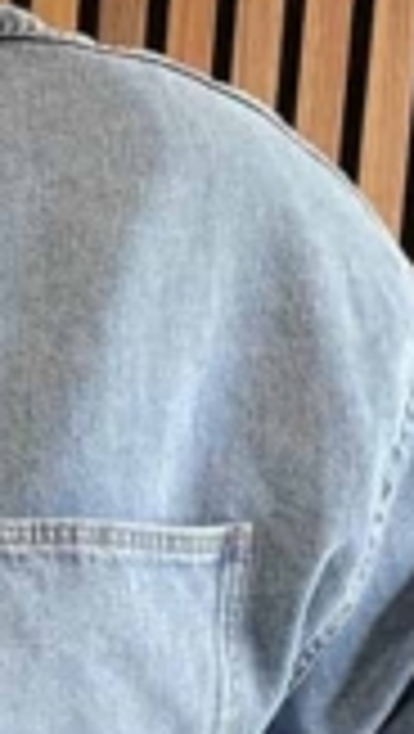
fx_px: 2258
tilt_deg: -10.0
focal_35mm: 116
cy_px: 615
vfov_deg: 18.2
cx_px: -261
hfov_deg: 10.0
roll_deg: -1.7
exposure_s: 1/50
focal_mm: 4.2
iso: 100
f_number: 1.6
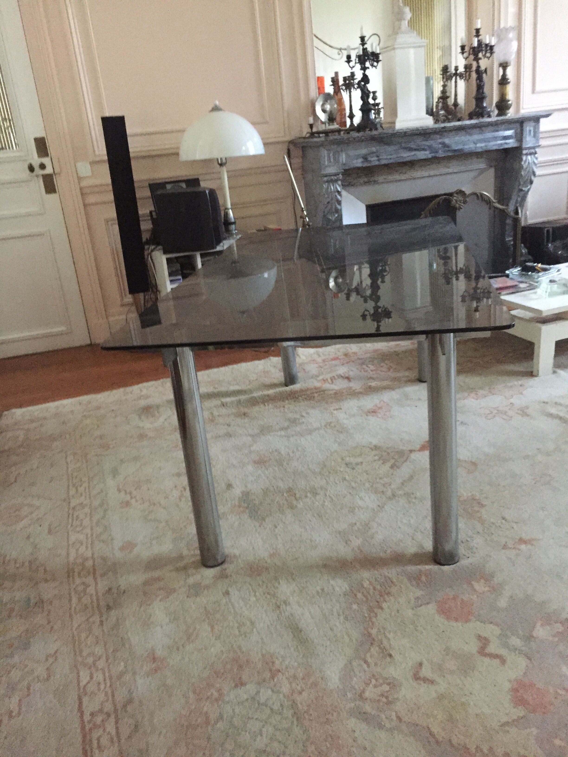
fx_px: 634
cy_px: 378
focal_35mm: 29
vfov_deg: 61.7
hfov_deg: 48.2
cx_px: 284
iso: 400
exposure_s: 1/17
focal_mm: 4.15
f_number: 2.2
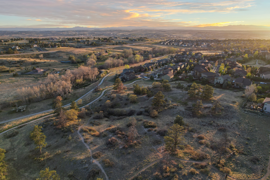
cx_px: 135
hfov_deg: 78.6
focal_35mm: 22
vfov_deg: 57.2
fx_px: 165
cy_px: 90
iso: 100
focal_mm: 8.38
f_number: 2.8
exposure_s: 1/240
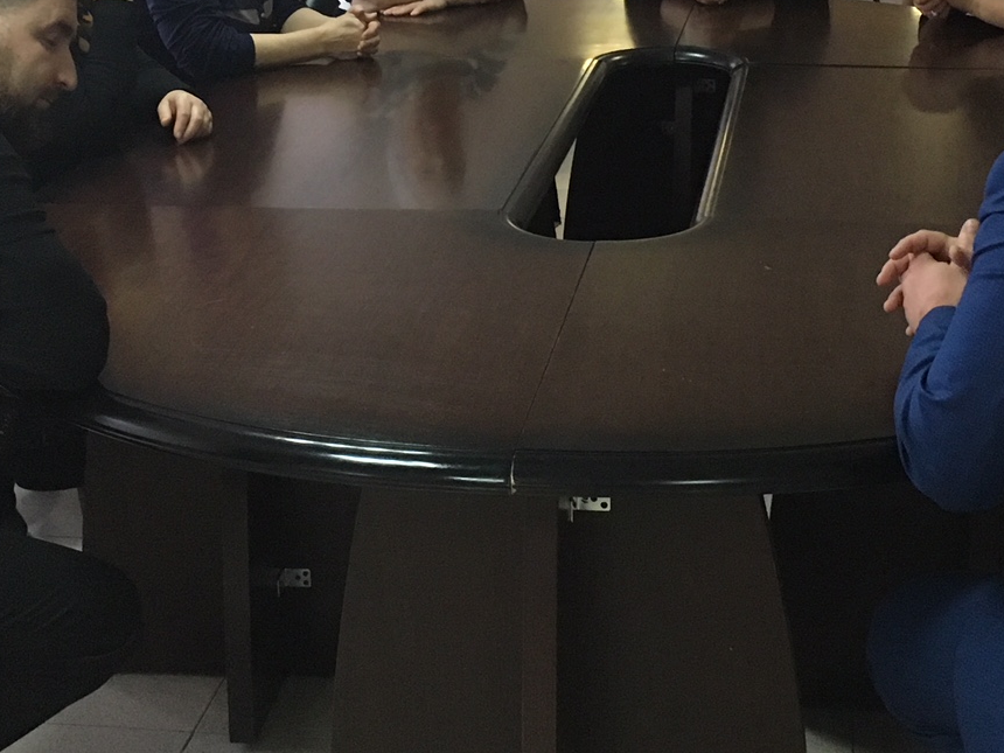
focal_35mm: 68
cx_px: 531
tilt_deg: -11.9
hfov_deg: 28.6
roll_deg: +1.4
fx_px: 1972
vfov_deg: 21.3
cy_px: 123
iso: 200
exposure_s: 1/25
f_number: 2.2
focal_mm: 4.15
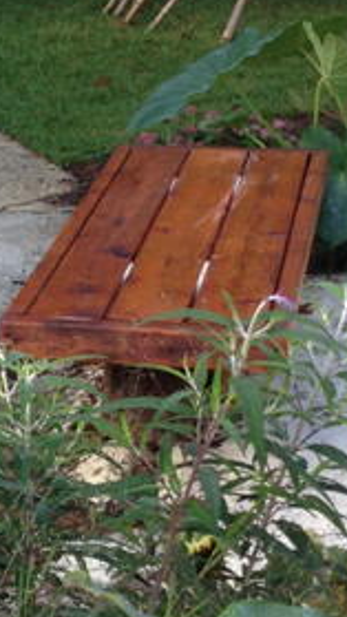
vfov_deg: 16.6
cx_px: -35
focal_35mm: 129
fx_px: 2109
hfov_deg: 9.3
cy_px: 456
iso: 50
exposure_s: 1/120
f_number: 2.4
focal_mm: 4.12
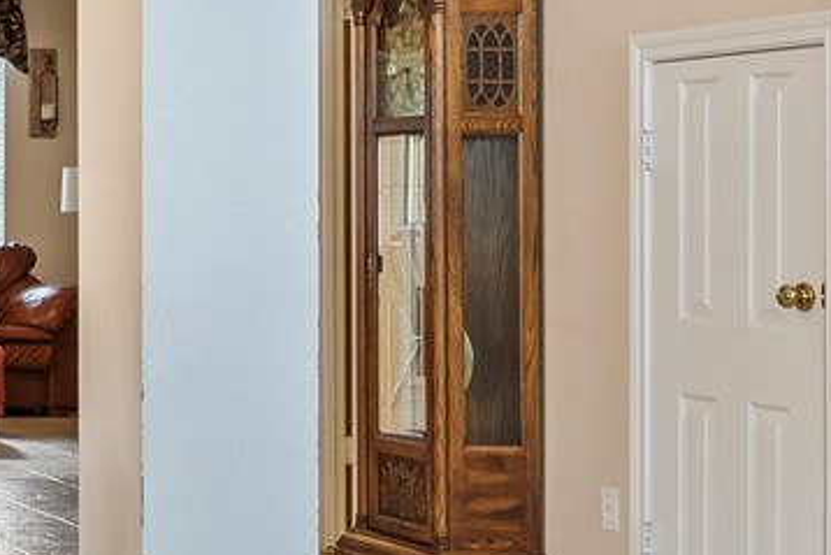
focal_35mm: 97
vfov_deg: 14.1
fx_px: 2240
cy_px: 204
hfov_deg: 16.4
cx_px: -794
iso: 125
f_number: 6.3
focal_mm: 16
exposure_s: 1/2.5
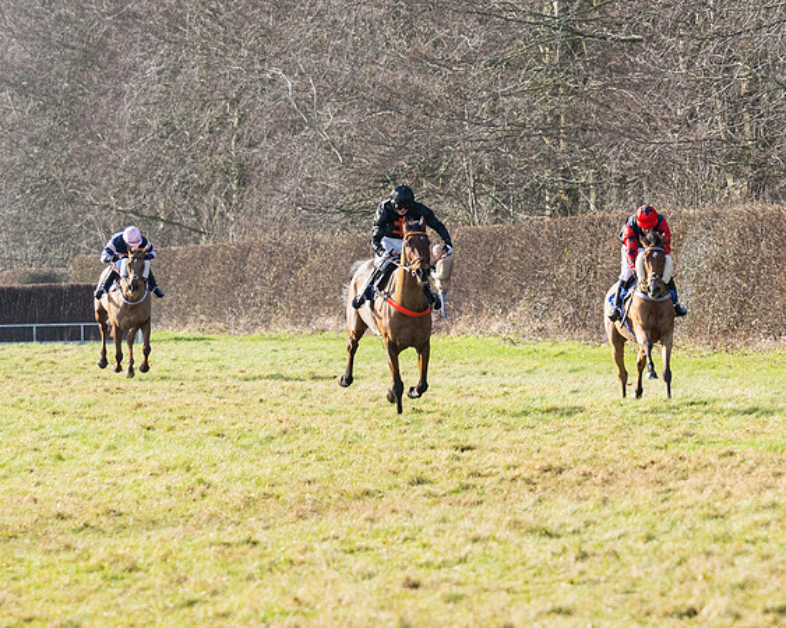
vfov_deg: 4.6
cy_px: 368
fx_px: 7791
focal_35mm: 335
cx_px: 420
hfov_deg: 5.8
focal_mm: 125
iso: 400
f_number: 4
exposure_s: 1/2000
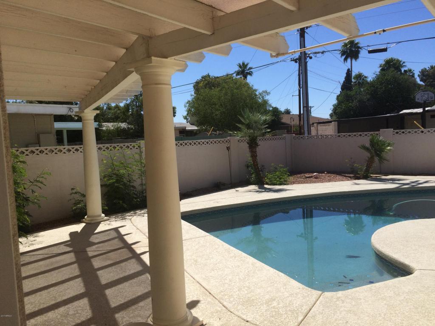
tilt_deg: -5.3
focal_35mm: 29
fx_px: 364
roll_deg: +5.5
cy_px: 163
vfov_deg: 48.2
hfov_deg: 61.7
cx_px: 218
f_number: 2.2
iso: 32
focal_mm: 4.15
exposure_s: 1/3731
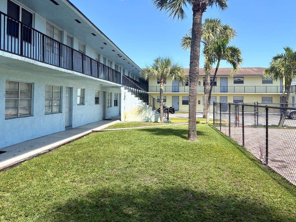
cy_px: 90
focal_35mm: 33
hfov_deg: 54.7
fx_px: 282
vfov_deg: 42.7
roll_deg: -1.6
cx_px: 109
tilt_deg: +1.7
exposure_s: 1/1848
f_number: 1.6
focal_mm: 5.96
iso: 50
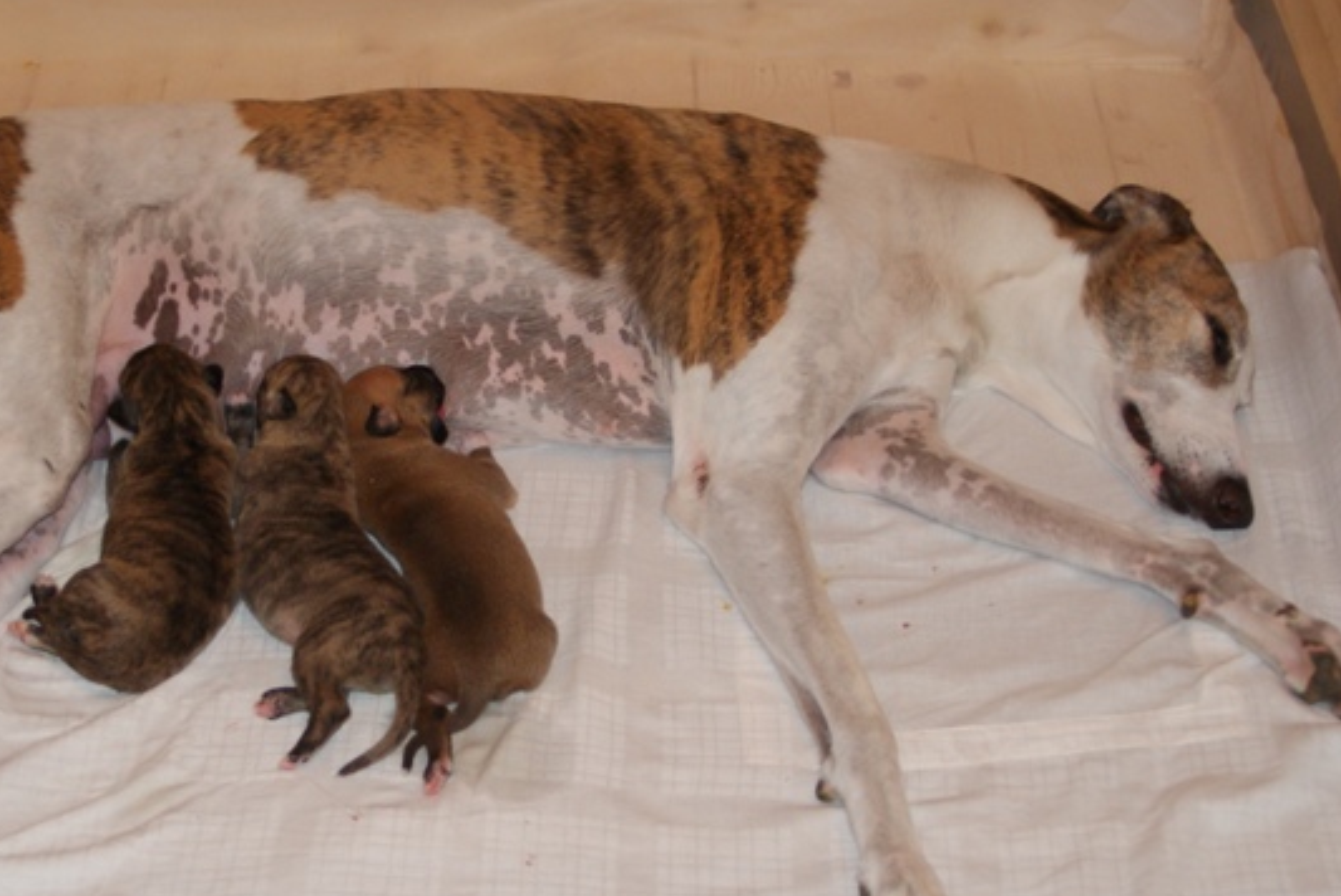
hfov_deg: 36.8
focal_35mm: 54
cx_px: 586
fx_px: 2013
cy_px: 394
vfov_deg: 25.1
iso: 400
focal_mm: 30
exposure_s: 1/60
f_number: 4.5
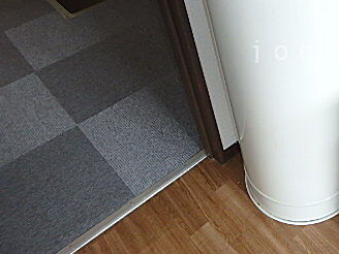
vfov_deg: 34.1
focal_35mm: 41
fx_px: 402
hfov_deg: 41.2
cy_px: 51
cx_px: 321
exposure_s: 1/40
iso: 200
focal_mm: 3.7
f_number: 3.5
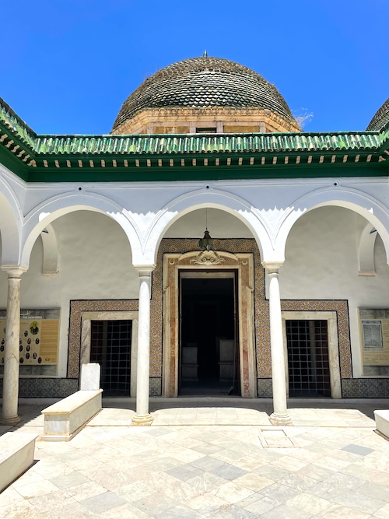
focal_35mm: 26
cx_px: 194
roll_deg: -0.1
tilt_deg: +8.8
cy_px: 260
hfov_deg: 53.0
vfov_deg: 67.3
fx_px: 390
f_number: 1.6
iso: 32
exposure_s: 1/5556
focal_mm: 4.2
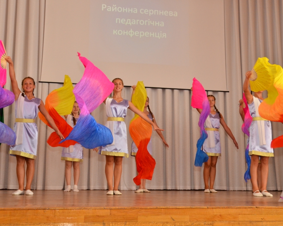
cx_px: 134
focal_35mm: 47
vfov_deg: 32.4
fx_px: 390
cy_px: 113
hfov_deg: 39.9
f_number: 4.8
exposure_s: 1/180
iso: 800
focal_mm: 27
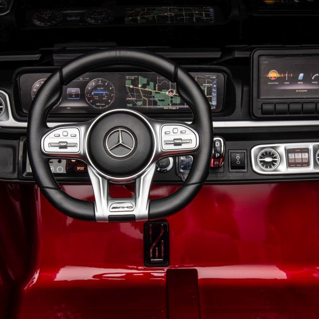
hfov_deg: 29.1
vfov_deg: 29.1
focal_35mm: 59
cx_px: 154
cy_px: 160
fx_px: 615
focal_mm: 46
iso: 100
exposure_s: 1/125
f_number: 14
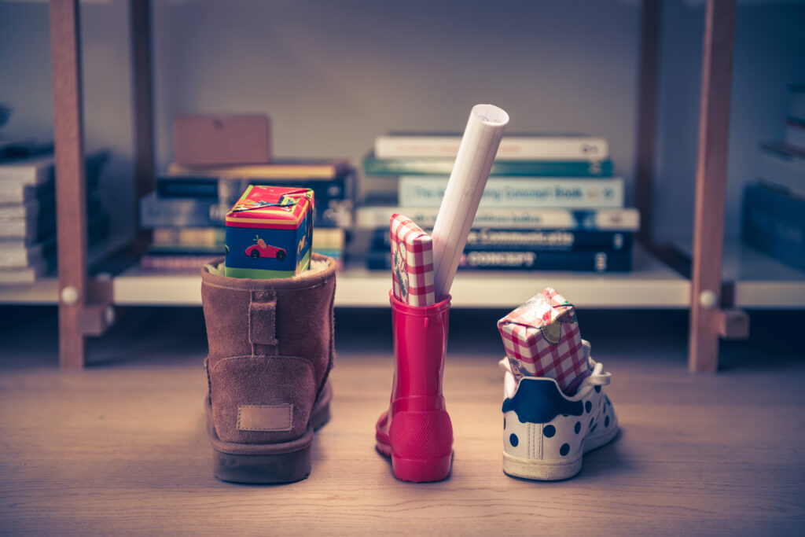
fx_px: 1252
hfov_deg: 35.6
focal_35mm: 56
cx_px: 402
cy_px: 268
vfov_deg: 24.2
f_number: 2.8
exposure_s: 1/200
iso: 100
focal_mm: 56
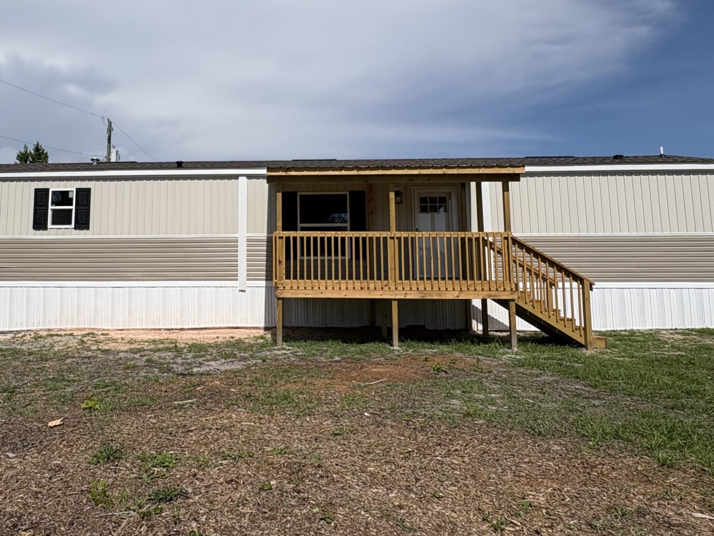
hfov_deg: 65.8
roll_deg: +0.6
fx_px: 536
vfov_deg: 52.7
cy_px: 213
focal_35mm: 26
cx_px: 249
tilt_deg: +7.0
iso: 50
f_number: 2.2
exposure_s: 1/5263
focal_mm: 2.22
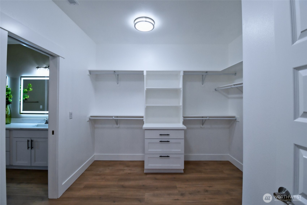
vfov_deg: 77.3
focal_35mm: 15
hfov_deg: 100.4
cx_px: 154
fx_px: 128
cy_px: 102
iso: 800
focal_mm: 10
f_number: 6.3
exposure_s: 1/160
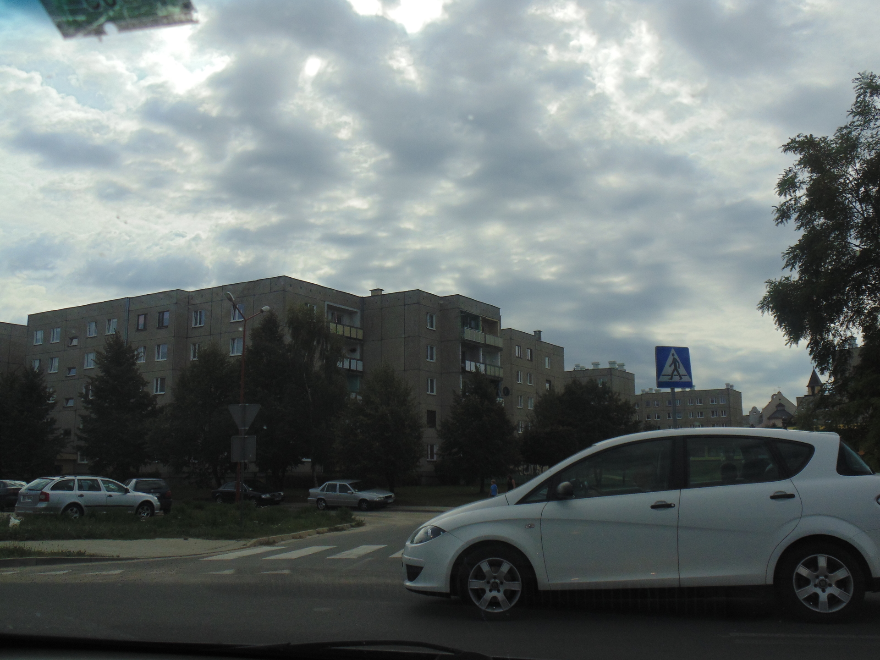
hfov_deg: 54.0
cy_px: 330
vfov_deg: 41.8
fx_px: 864
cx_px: 440
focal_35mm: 34
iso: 80
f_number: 10.7
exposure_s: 1/200
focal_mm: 6.2
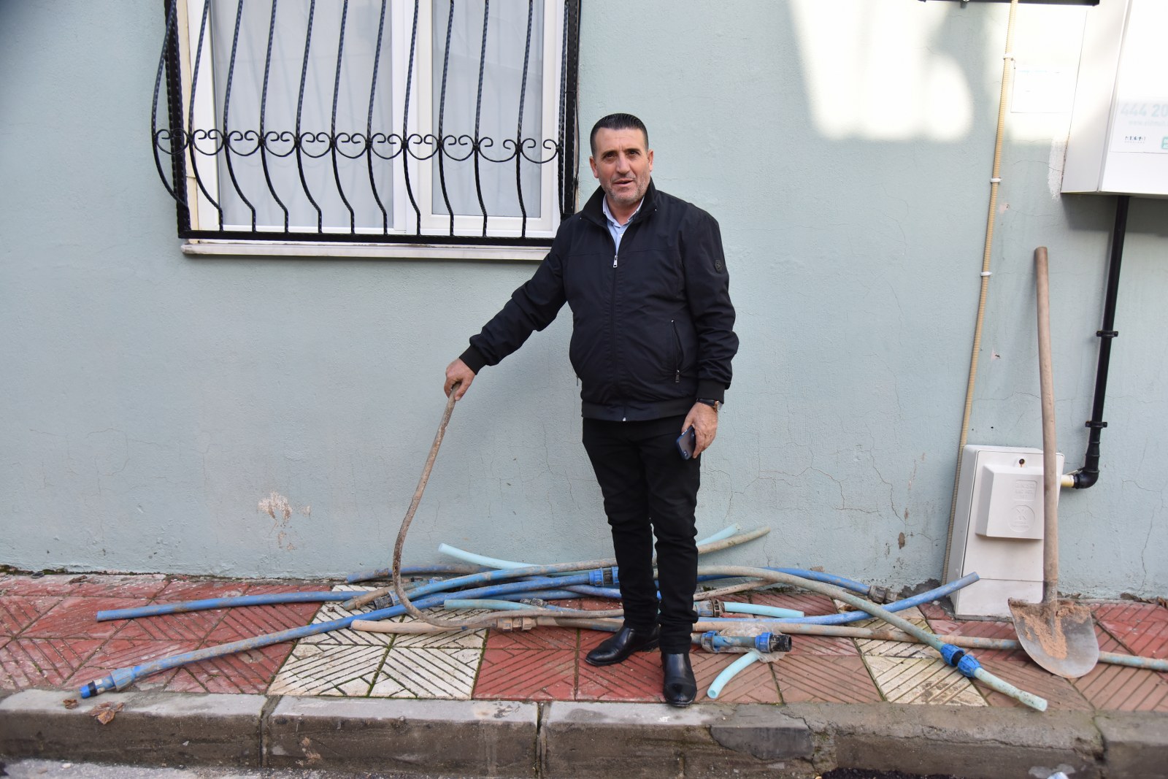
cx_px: 584
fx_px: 973
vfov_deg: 43.6
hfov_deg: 61.9
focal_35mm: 30
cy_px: 390
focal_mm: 30
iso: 1250
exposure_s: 1/2000
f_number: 4
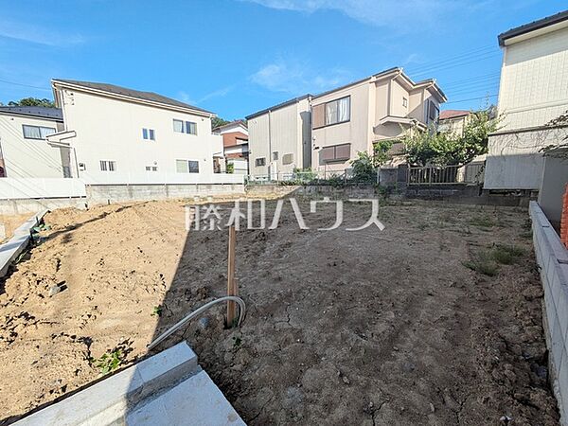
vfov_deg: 85.7
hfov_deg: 102.1
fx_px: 230
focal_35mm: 14
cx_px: 284
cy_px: 213
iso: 51
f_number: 2.2
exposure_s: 1/1783
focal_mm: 1.83
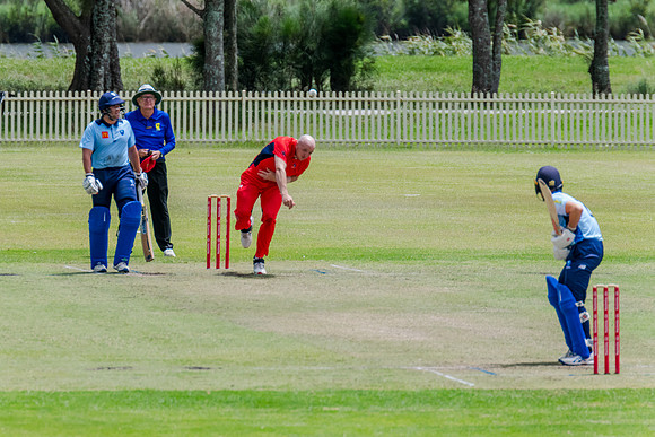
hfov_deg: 3.3
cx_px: 314
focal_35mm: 629
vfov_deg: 2.2
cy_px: 225
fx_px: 11444
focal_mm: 600
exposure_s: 1/1000
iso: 800
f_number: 10
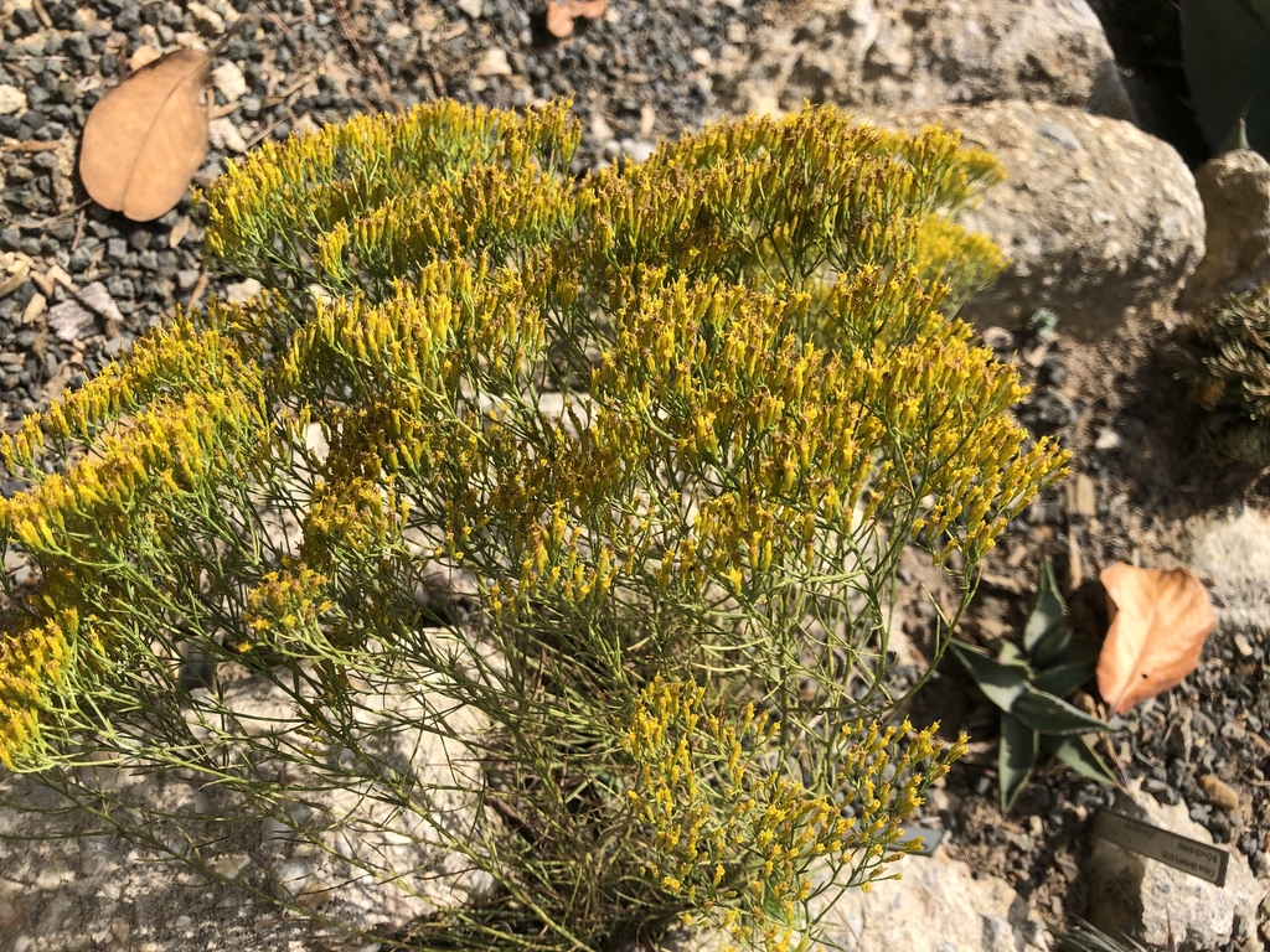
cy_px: 476
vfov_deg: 49.7
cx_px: 635
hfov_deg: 63.4
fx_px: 1027
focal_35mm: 28
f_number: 1.8
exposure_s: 1/1799
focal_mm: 3.99
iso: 20
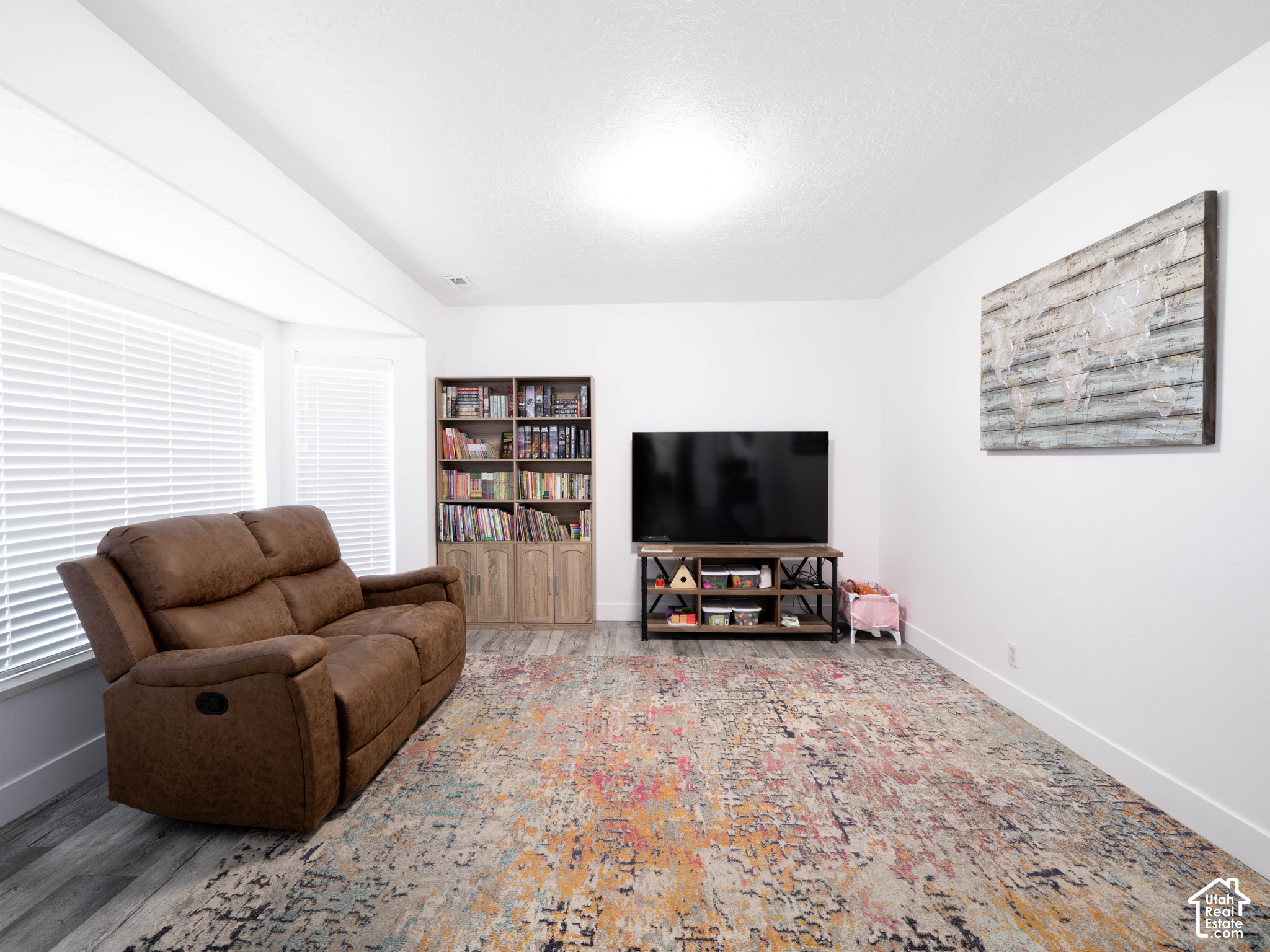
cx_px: 619
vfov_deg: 79.4
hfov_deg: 95.9
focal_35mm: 16
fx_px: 573
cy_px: 464
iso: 160
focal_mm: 14
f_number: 11
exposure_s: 1.6
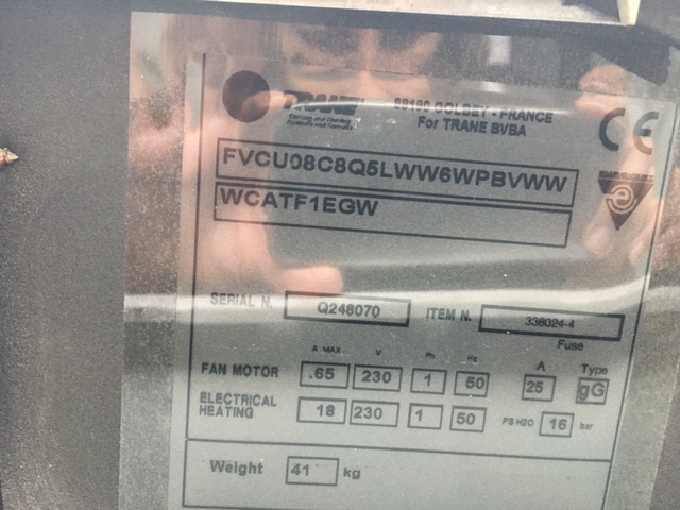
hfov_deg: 61.7
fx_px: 570
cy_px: 255
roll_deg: -2.9
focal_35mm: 29
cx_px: 340
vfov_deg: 48.2
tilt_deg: -16.7
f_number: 2.2
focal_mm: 4.15
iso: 200
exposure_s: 1/17
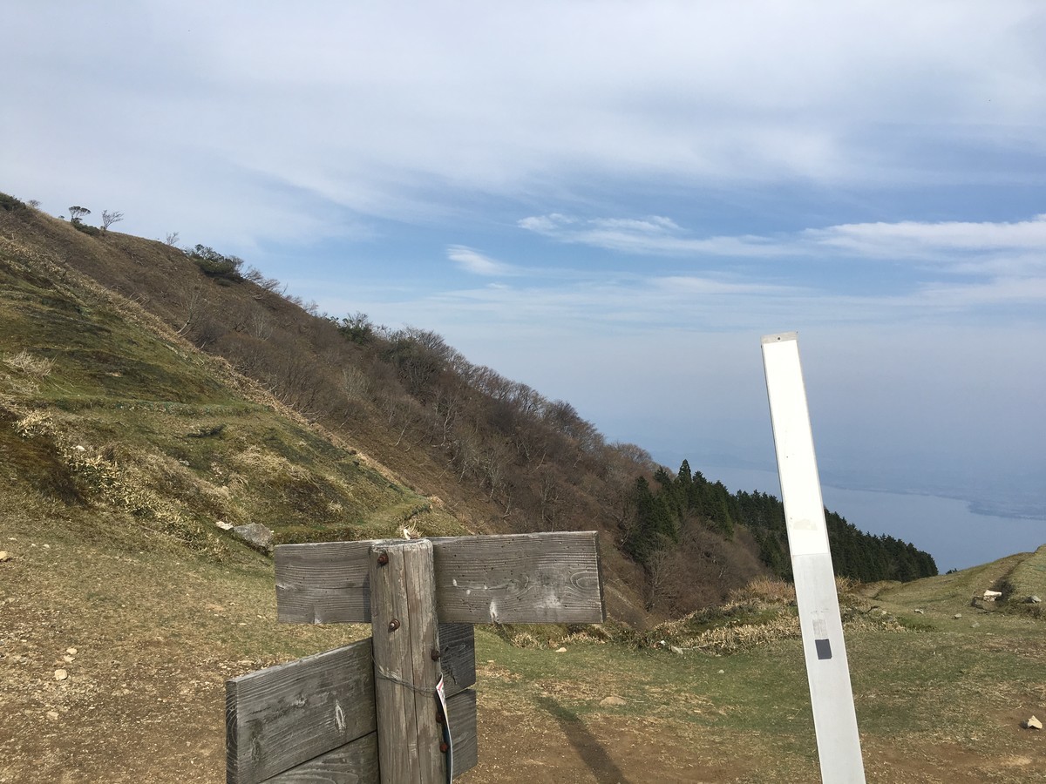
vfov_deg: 48.2
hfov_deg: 61.7
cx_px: 523
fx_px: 876
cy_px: 392
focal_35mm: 29
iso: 25
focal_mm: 4.15
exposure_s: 1/1789
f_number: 2.2
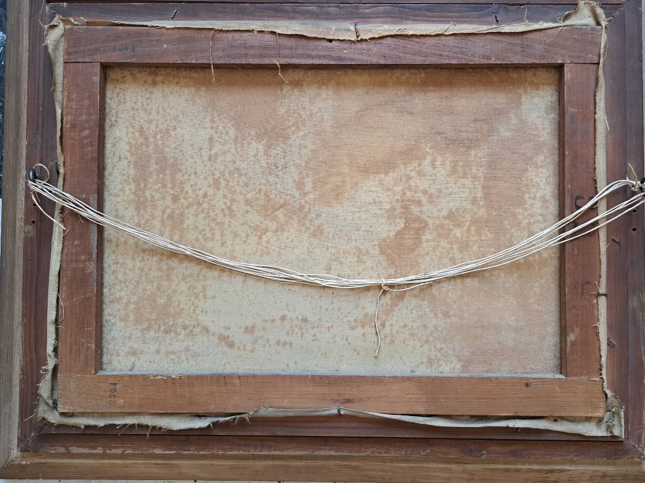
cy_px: 217
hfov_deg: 65.3
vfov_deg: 51.3
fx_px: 503
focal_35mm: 27
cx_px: 335
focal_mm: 5.23
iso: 160
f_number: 1.8
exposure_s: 1/50
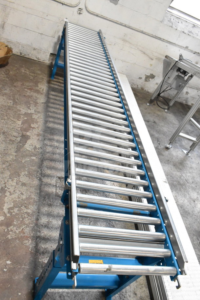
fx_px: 250
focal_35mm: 30
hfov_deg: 43.6
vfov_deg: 61.9
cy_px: 150
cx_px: 100
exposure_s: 1/320
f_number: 9
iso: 6400
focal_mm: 20
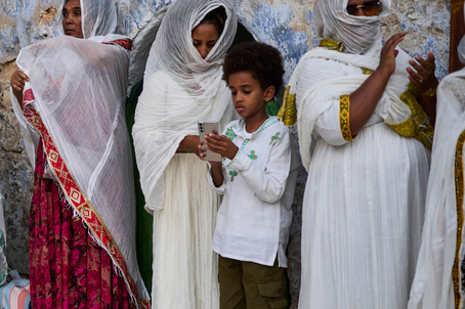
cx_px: 32
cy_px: 186
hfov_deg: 24.8
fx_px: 1020
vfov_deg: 17.2
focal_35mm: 79
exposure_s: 1/400
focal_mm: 35
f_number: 1.6
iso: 1250
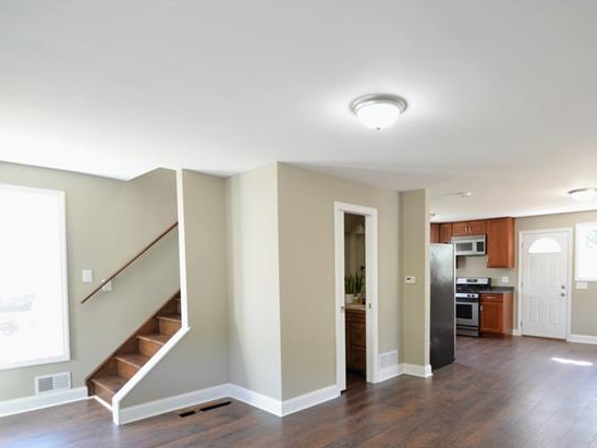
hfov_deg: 78.2
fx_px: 362
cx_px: 352
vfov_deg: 62.4
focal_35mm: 21
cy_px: 285
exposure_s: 1/15
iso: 200
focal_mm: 10
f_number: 3.5
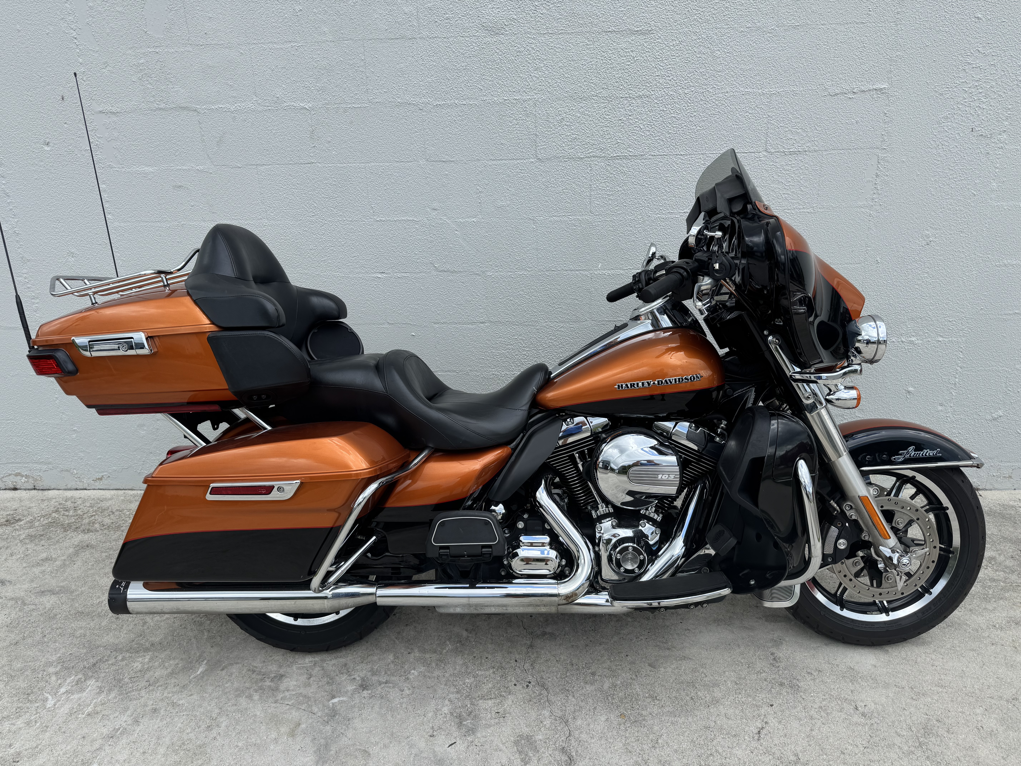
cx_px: 510
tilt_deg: -20.7
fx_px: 708
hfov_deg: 71.6
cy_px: 383
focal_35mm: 24
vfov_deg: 56.8
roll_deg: +1.3
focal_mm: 6.76
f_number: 1.78
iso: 80
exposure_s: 1/1980
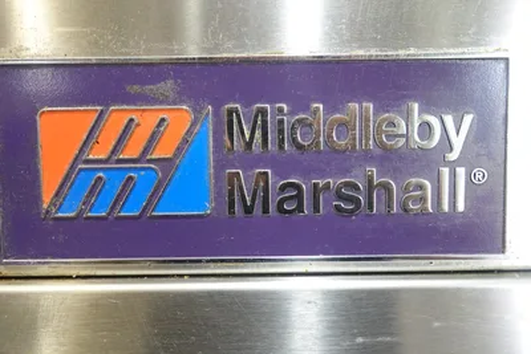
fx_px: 502
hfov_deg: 55.8
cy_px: 177
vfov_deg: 38.9
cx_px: 266
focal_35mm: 34
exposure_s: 1/40
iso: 1250
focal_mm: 12.76
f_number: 3.5
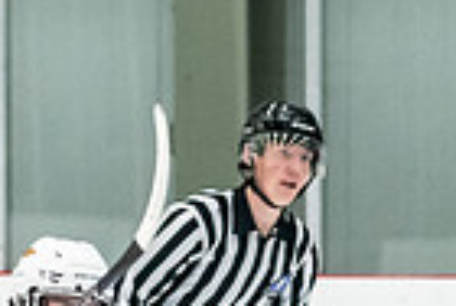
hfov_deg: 3.4
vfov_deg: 2.3
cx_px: -10
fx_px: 7743
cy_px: 596
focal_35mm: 610
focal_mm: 95
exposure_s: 1/800
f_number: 2.8
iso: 3200
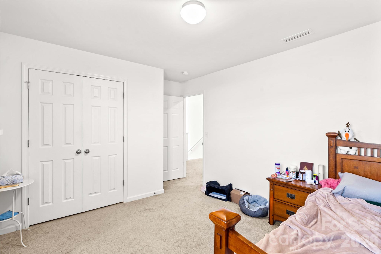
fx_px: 180
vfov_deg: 70.4
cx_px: 190
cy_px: 127
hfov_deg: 93.3
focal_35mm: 17
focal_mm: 17
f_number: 8
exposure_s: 1/1.67
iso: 100
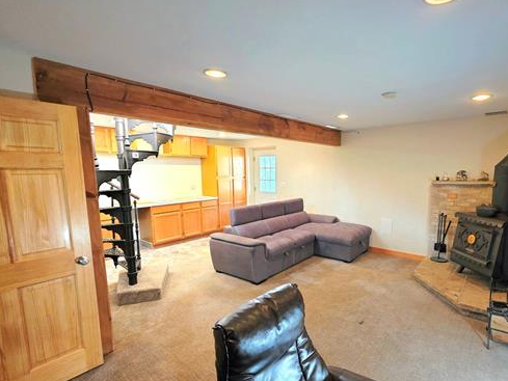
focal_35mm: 17
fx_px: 250
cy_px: 205
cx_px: 306
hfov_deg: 89.8
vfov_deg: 74.6
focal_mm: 2.2
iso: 500
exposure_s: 1/60.2
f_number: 1.9
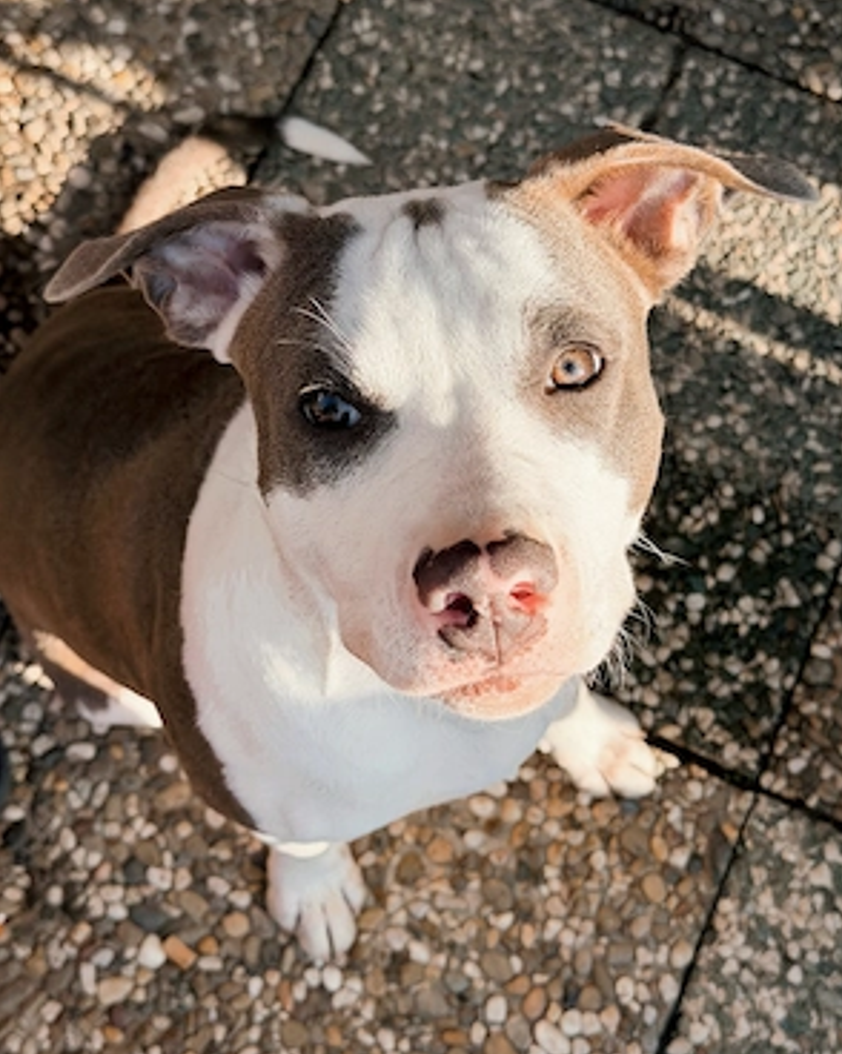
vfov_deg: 36.0
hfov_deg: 29.1
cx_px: 427
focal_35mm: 52
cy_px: 501
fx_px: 1621
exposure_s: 1/1883
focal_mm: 6.76
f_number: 1.78
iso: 100
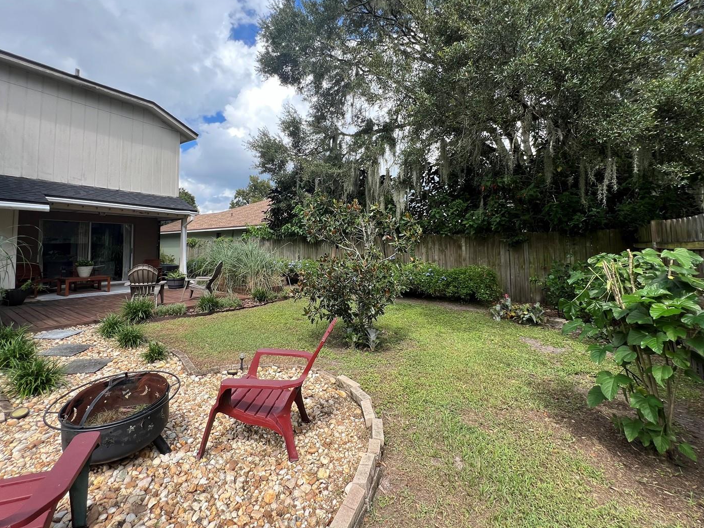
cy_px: 232
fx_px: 305
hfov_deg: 98.2
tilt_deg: +2.1
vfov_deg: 81.4
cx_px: 347
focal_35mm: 15
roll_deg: +0.2
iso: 32
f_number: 1.8
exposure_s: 1/626
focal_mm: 1.57
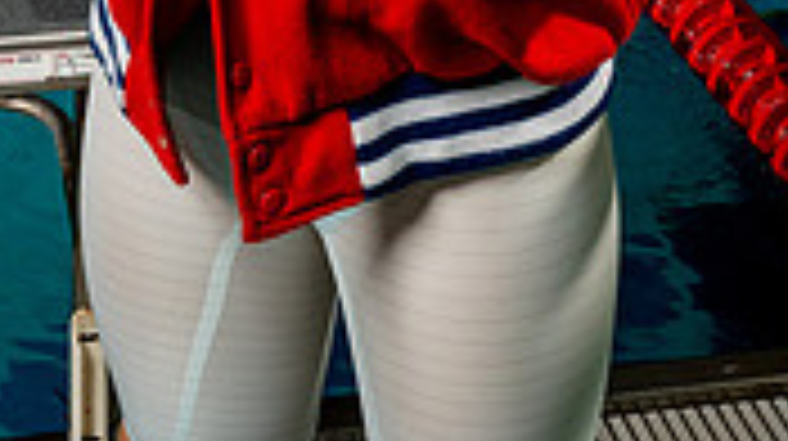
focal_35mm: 116
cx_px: 369
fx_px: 2421
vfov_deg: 9.5
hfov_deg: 18.5
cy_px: -549
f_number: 8
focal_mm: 43
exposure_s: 1/250
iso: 640
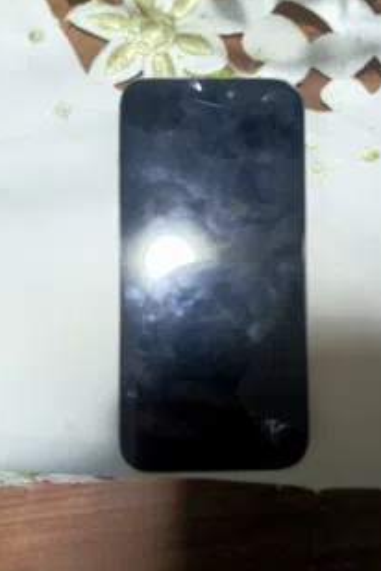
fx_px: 492
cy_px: 307
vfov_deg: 60.2
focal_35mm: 31
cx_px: 242
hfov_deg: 42.0
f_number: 1.75
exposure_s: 1/50
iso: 1525
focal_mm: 5.25
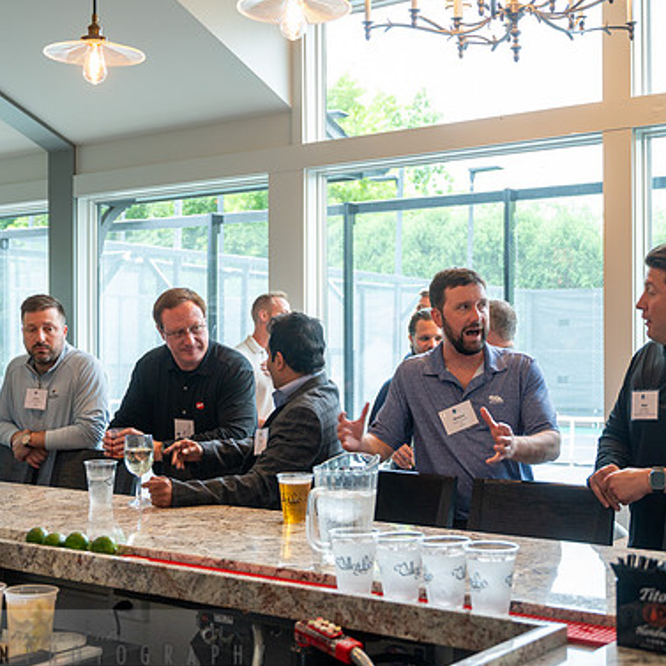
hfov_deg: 33.4
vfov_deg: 33.4
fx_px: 1110
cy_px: 337
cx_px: 327
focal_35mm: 51
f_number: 4
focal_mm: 39
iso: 640
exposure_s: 1/60
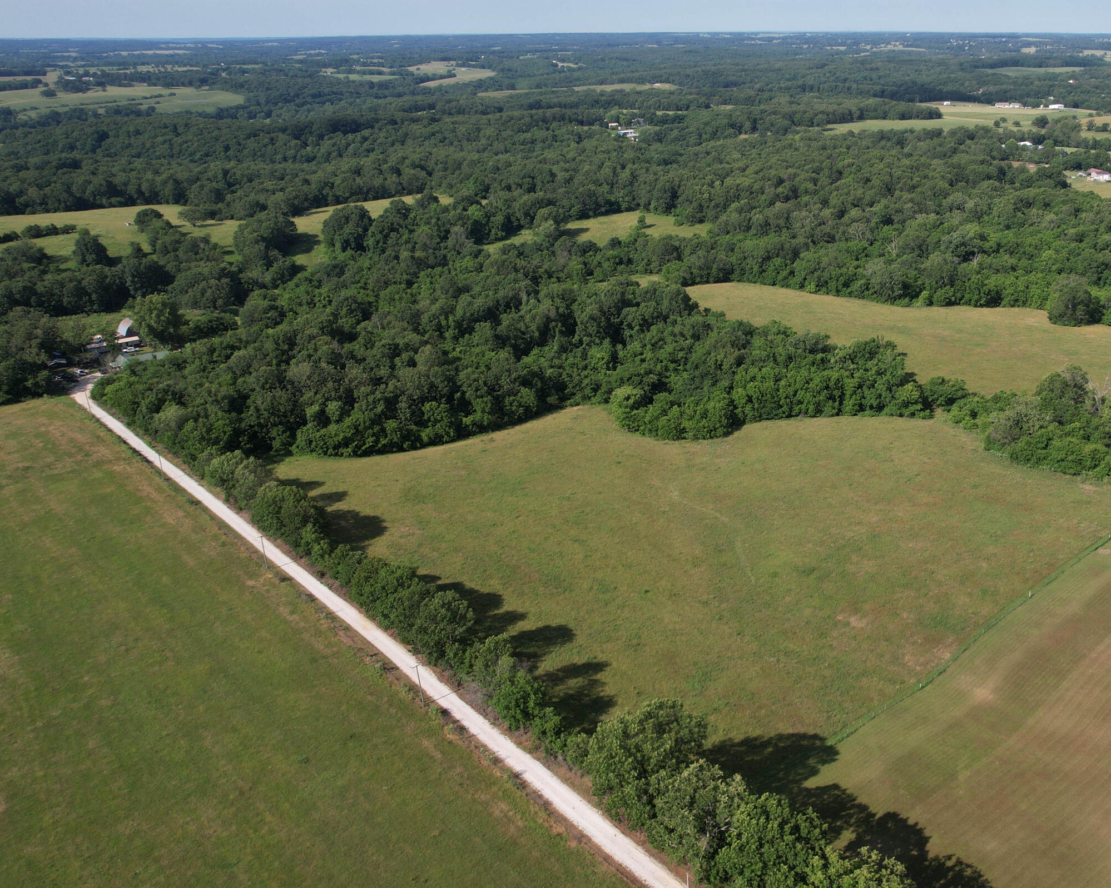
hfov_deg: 55.3
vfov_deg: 47.1
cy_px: 407
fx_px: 1019
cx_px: 788
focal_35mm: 31
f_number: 2.8
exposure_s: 1/1600
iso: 100
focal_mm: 8.38
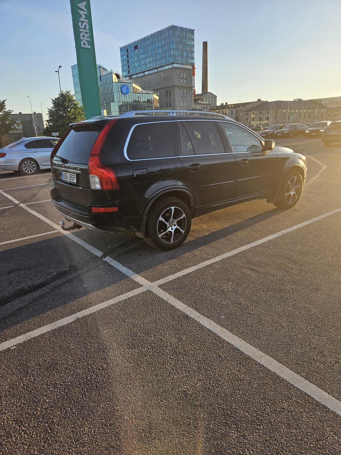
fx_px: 302
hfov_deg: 58.9
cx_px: 170
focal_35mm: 23
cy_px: 228
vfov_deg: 73.9
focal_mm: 5.4
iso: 25
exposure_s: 1/419
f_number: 1.8
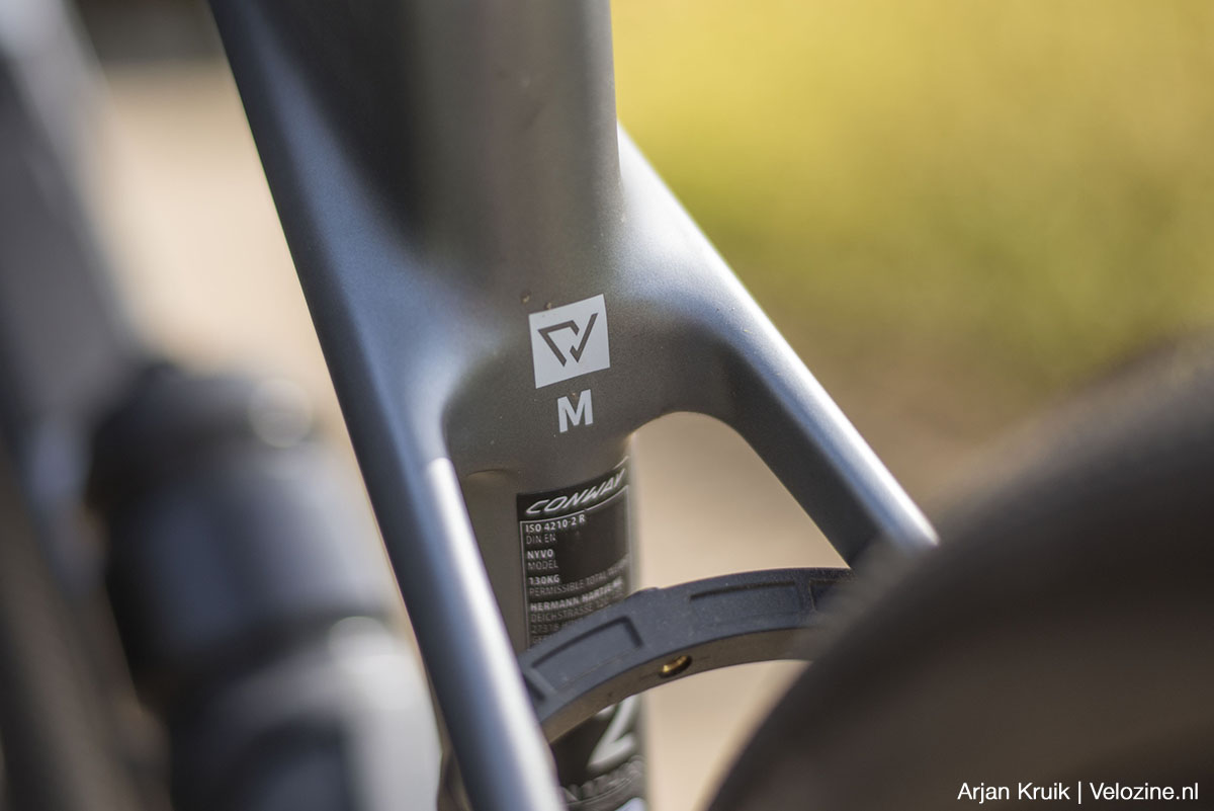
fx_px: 1687
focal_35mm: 50
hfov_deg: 39.6
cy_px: 406
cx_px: 607
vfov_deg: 27.0
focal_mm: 50
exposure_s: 1/2500
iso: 100
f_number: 1.8
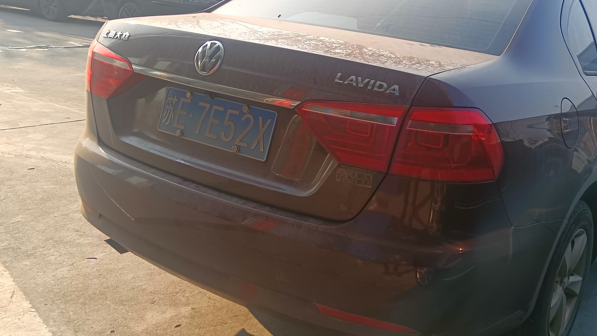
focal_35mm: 39
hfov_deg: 50.8
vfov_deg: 30.4
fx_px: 617
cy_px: 177
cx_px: 392
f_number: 1.9
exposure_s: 1/444
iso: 100
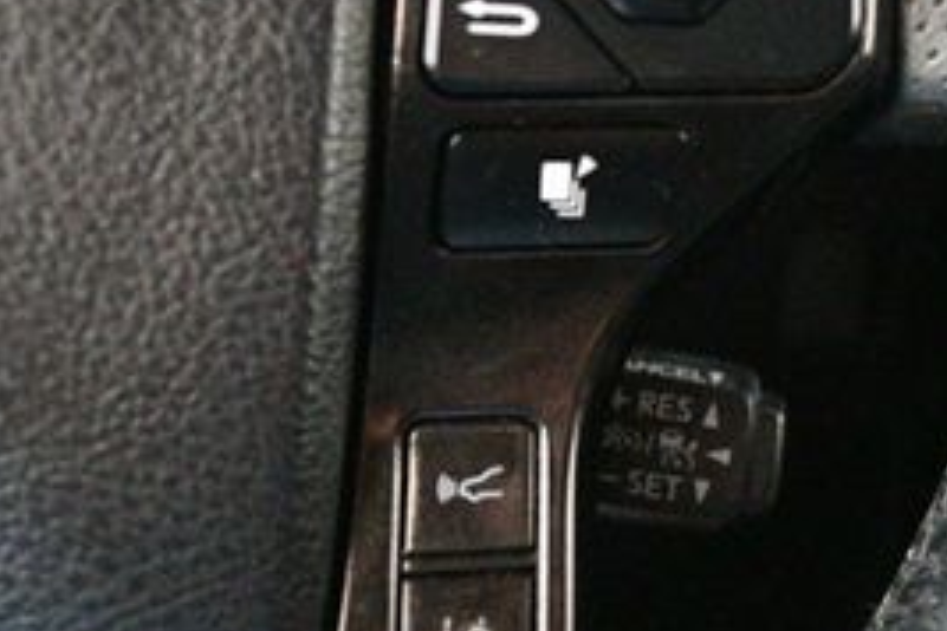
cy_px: 195
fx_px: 1894
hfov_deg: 28.0
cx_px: 536
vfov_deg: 18.9
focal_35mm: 72
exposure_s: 1/40
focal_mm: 20
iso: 12800
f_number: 3.8
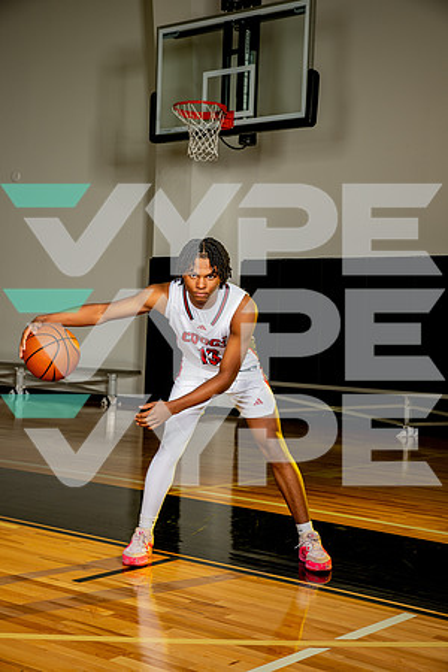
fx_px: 1083
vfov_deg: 34.5
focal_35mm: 58
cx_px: 224
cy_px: 336
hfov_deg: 23.4
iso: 100
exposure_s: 1/125
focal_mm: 58
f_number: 8
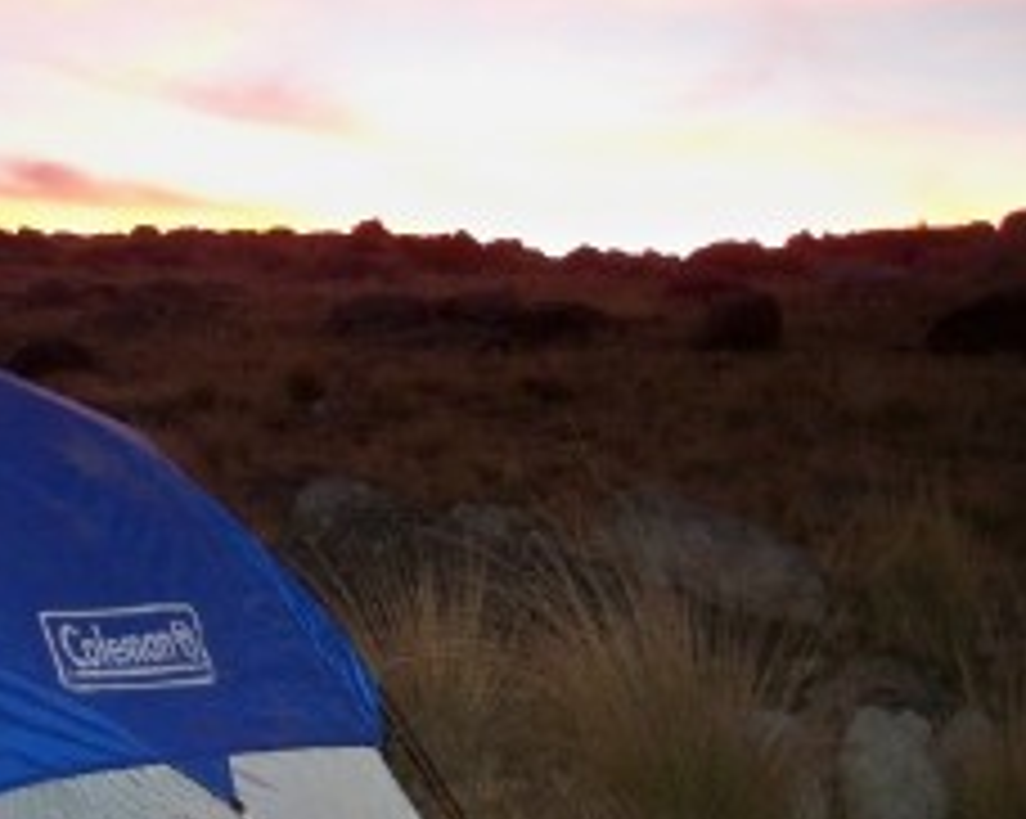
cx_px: 243
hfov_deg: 30.9
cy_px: 234
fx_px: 1820
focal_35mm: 60
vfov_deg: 25.1
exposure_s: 1/60
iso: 400
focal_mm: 6.3
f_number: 3.1
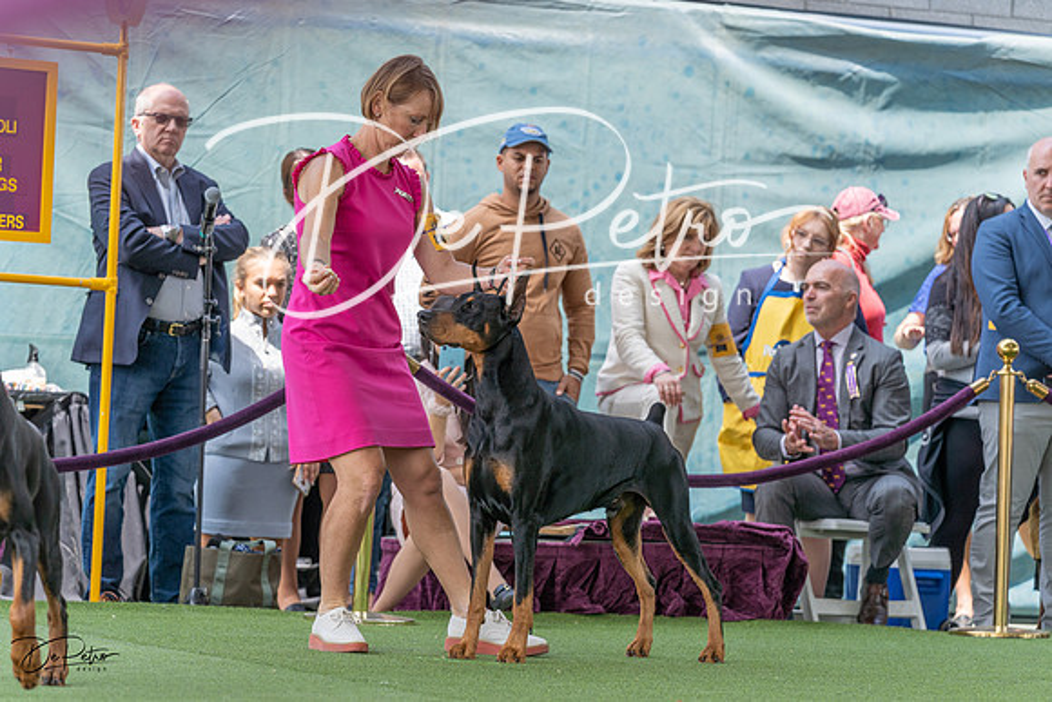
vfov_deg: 10.0
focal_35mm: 137
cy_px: 351
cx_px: 526
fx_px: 4004
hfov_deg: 15.0
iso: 500
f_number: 4.5
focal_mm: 134
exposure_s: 1/800
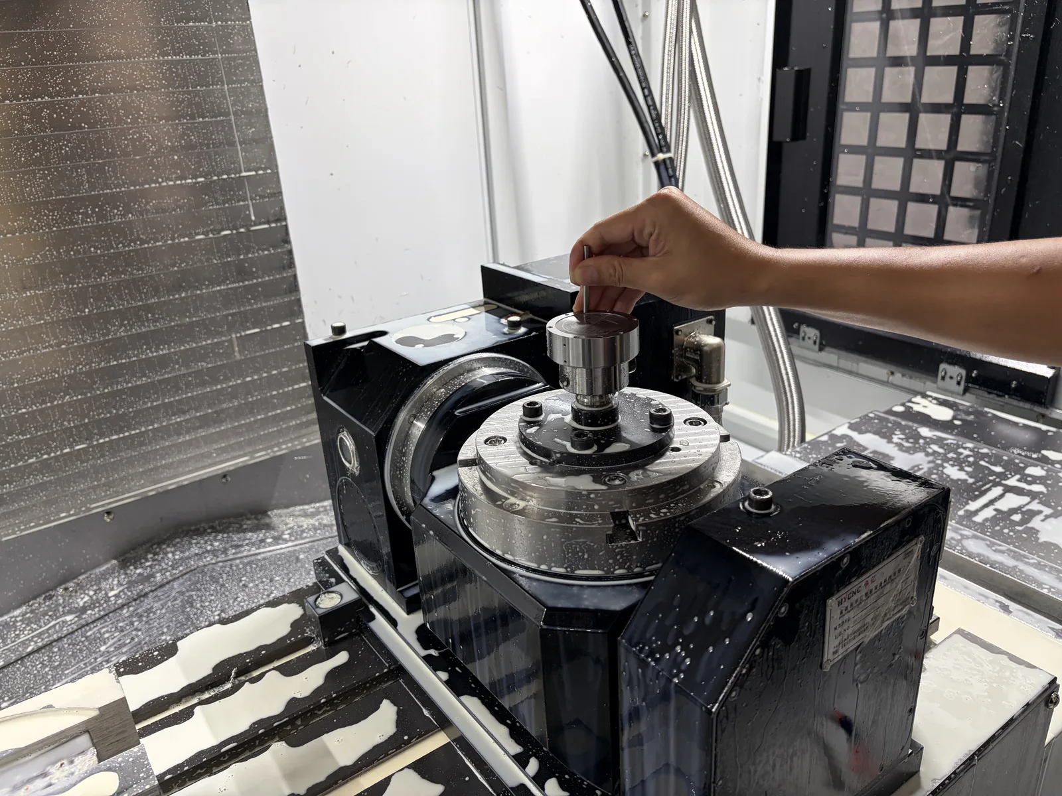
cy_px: 398
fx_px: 798
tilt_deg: -22.0
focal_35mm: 26
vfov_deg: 53.1
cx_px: 531
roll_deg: +4.1
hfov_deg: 67.3
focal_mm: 5.96
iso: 80
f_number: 1.6
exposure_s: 1/100
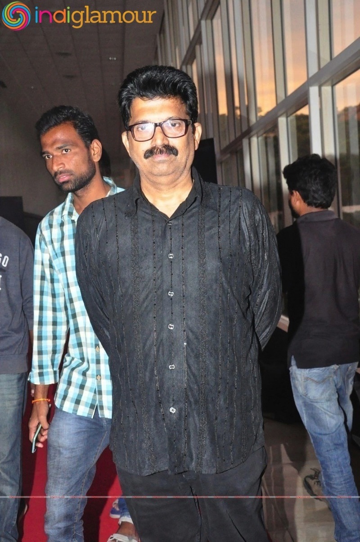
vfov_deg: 41.2
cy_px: 271
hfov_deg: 28.0
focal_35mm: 48
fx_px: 722
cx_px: 180
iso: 3200
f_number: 4.5
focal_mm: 32
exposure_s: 1/125
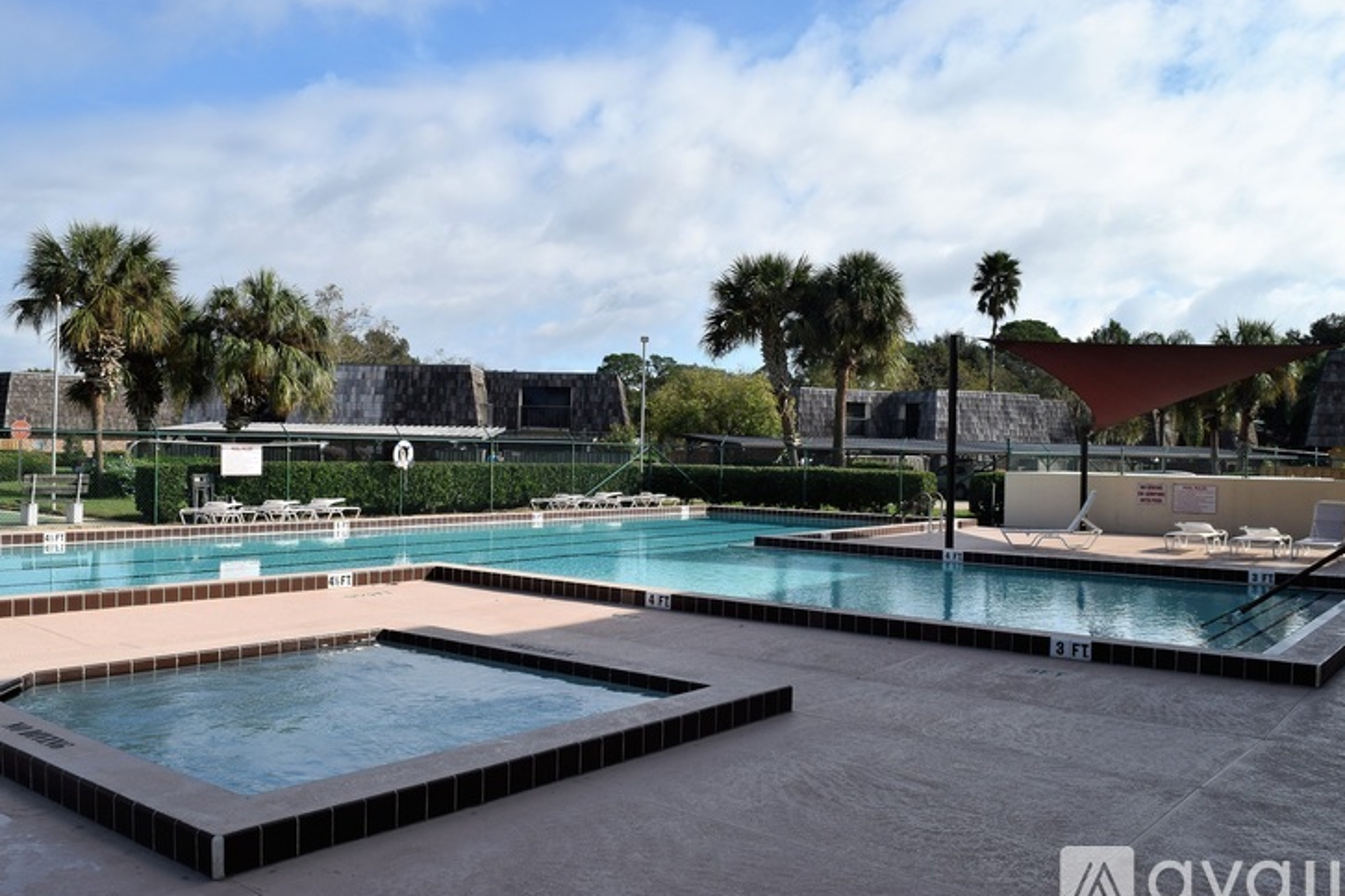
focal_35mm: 31
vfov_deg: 42.3
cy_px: 457
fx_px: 1158
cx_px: 665
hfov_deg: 60.3
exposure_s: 1/160
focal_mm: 20
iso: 200
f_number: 18
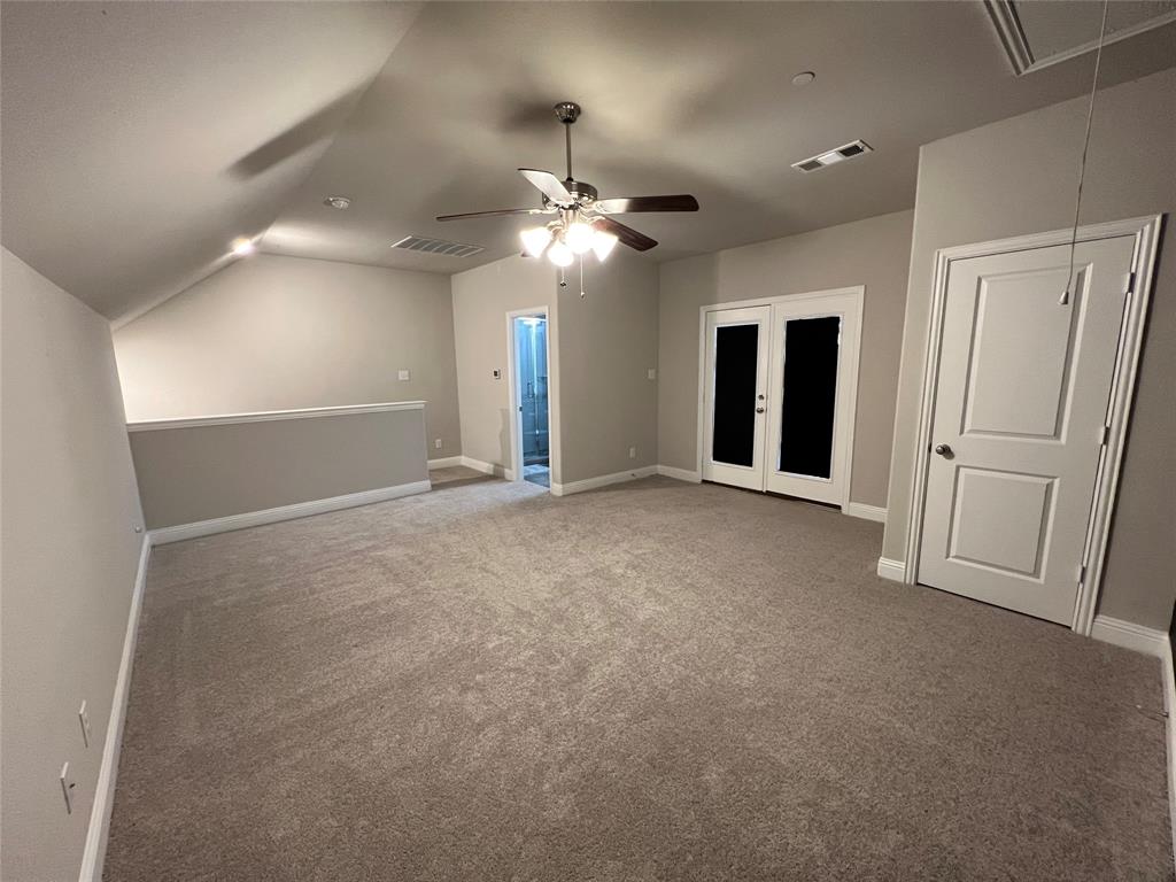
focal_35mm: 13
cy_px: 441
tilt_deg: -9.2
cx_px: 588
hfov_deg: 106.2
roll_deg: +1.7
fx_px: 442
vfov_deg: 89.9
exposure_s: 1/60
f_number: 1.8
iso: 320
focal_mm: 1.57
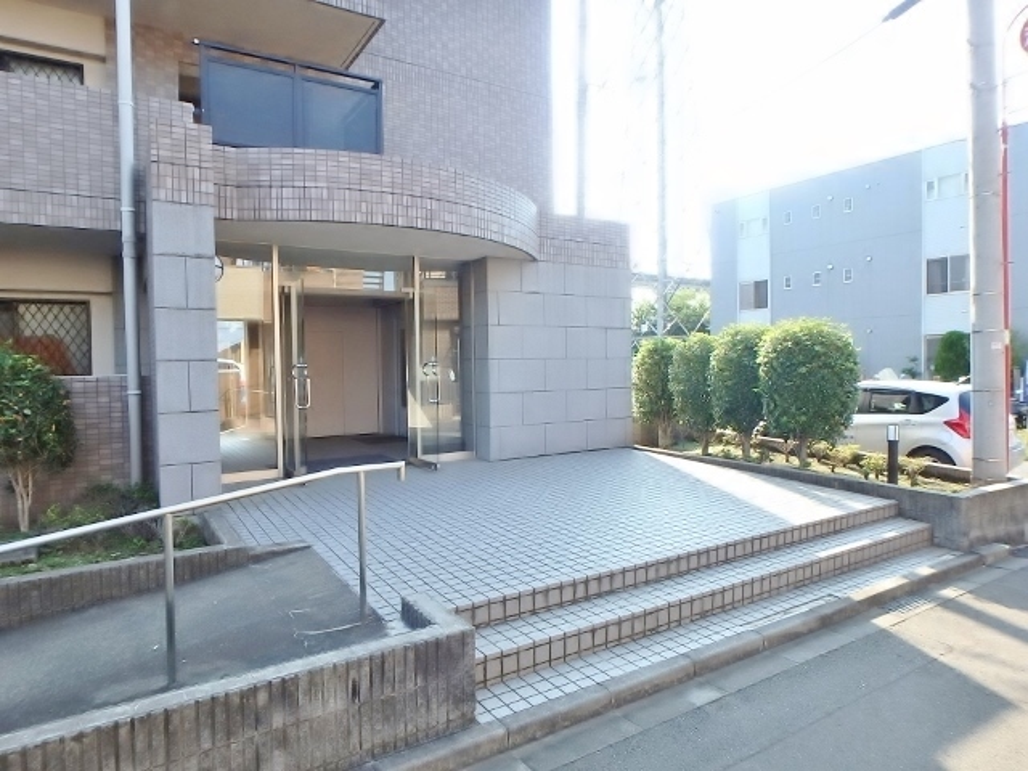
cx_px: 514
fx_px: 624
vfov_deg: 63.4
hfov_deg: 79.0
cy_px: 386
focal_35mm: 21
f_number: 3.5
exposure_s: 1/160
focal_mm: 3.7
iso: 125
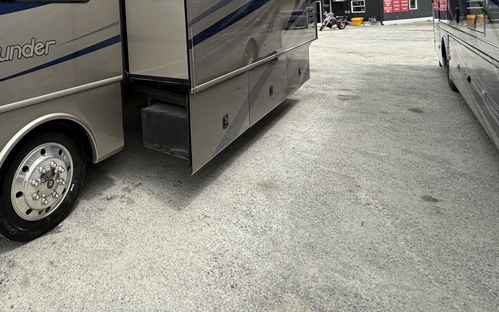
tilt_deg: +0.5
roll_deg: +3.8
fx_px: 313
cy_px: 25
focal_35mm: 23
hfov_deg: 70.9
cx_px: 114
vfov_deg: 47.1
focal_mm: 2.22
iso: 64
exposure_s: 1/1125
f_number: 2.2
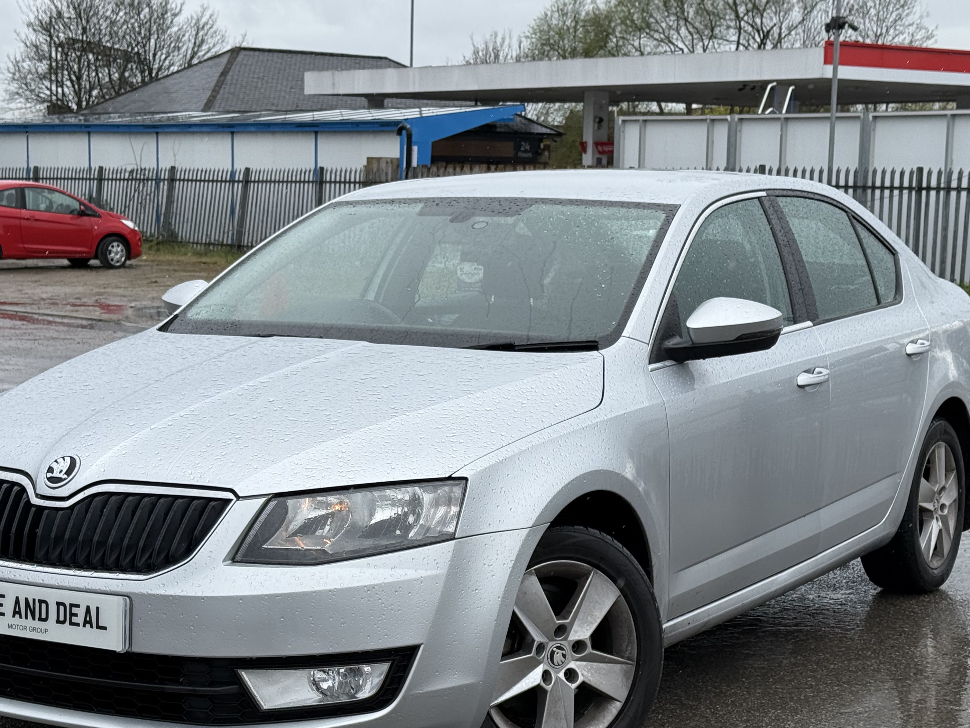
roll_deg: -1.0
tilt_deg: -6.4
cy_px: 414
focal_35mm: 69
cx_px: 447
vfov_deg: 21.3
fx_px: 1934
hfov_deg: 28.2
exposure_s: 1/2033
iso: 64
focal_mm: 6.76
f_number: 1.78
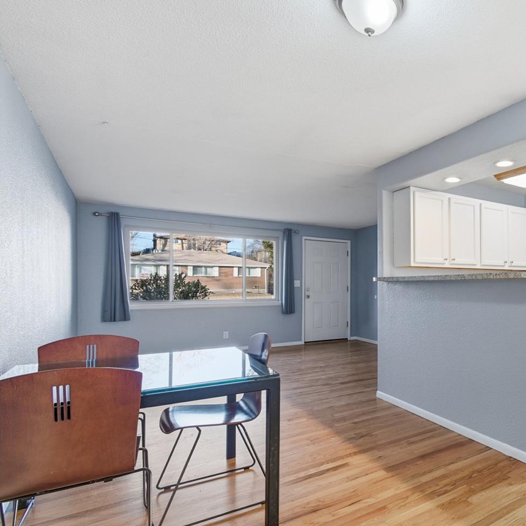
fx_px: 361
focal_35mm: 21
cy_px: 282
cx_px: 432
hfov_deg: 64.7
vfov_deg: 72.1
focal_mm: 10
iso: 400
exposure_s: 1/500
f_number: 8
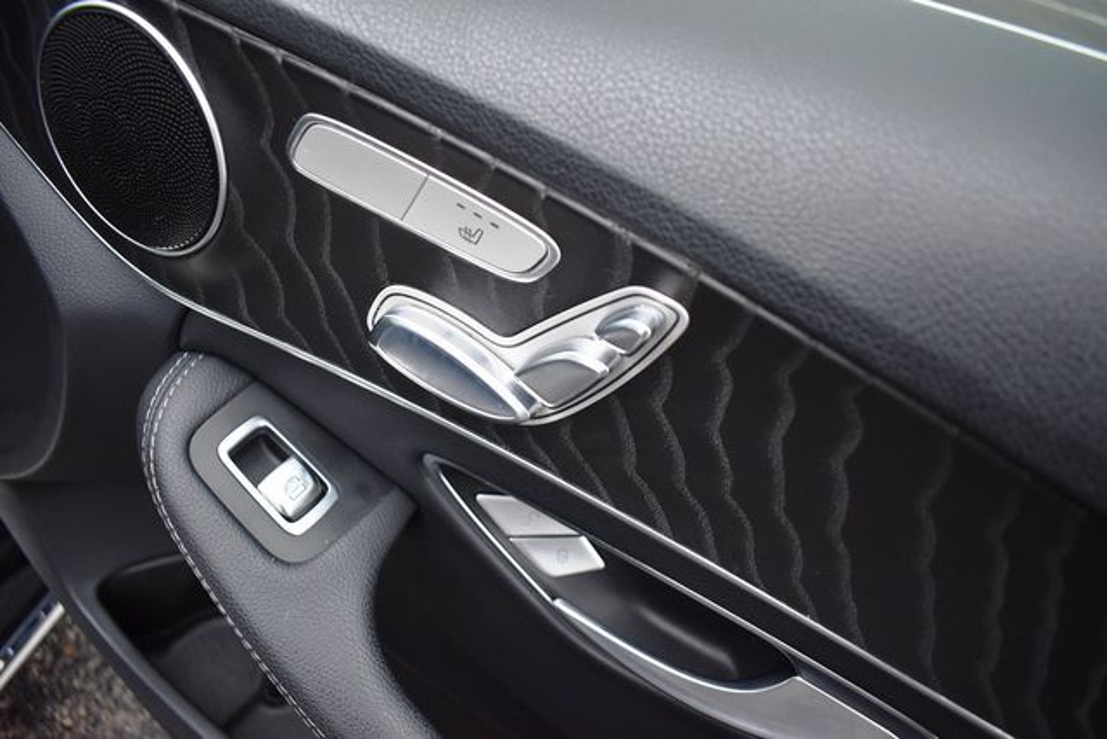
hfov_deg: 67.4
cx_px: 554
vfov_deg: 48.0
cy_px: 370
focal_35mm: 27
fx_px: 830
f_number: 3.5
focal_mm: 18
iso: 800
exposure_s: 1/250
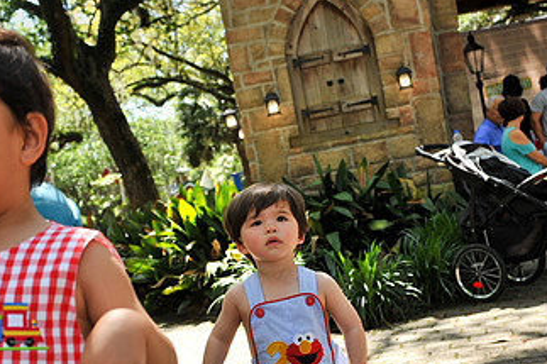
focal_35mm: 61
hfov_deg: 32.9
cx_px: 268
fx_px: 926
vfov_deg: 21.8
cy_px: 322
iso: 250
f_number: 5.6
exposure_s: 1/250
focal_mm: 34
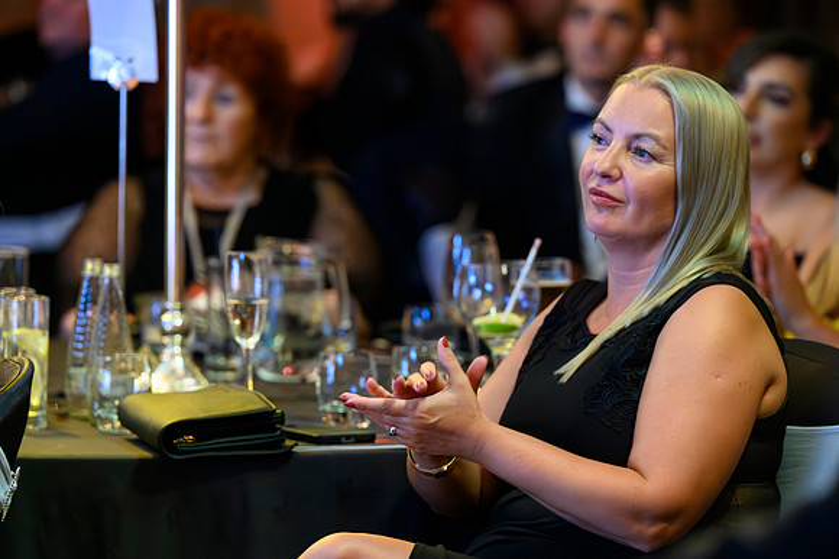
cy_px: 280
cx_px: 420
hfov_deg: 10.3
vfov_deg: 6.9
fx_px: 4658
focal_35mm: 200
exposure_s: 1/200
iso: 16000
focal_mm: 200
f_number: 4
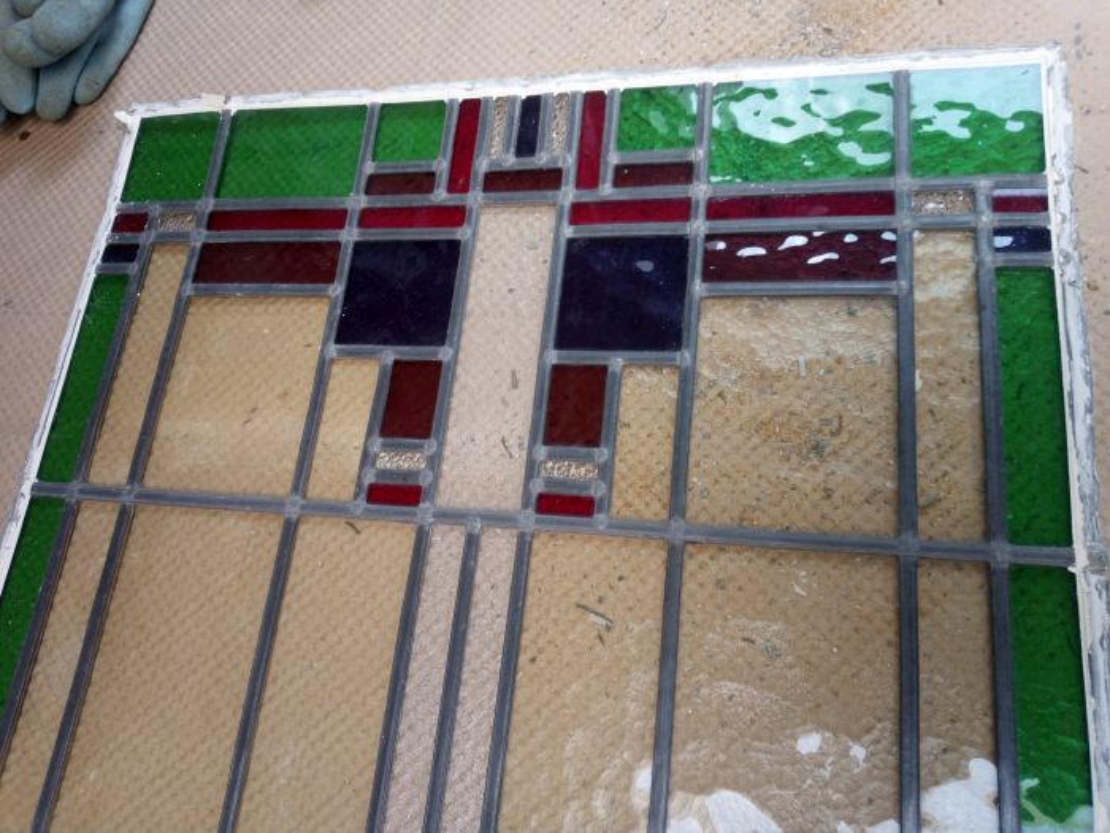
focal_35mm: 20
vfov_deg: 66.0
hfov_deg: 81.7
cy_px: 416
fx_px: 641
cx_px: 555
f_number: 2
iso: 152
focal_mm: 3.52
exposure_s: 1/33.3
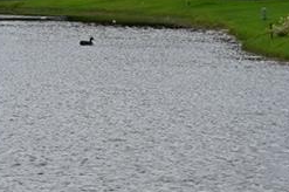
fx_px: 2742
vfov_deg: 4.0
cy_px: 40
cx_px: -259
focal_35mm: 342
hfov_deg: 5.9
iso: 220
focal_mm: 55
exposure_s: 1/500
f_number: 11
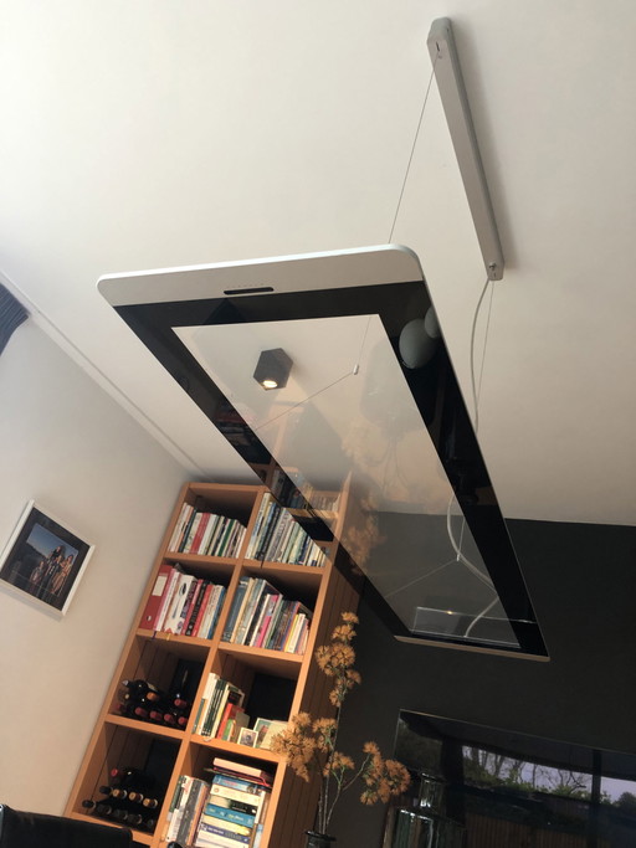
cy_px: 424
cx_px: 318
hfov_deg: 49.7
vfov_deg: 63.5
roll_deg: -16.0
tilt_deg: +30.0
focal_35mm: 28
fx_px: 686
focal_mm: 4
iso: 40
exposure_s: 1/15
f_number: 1.8
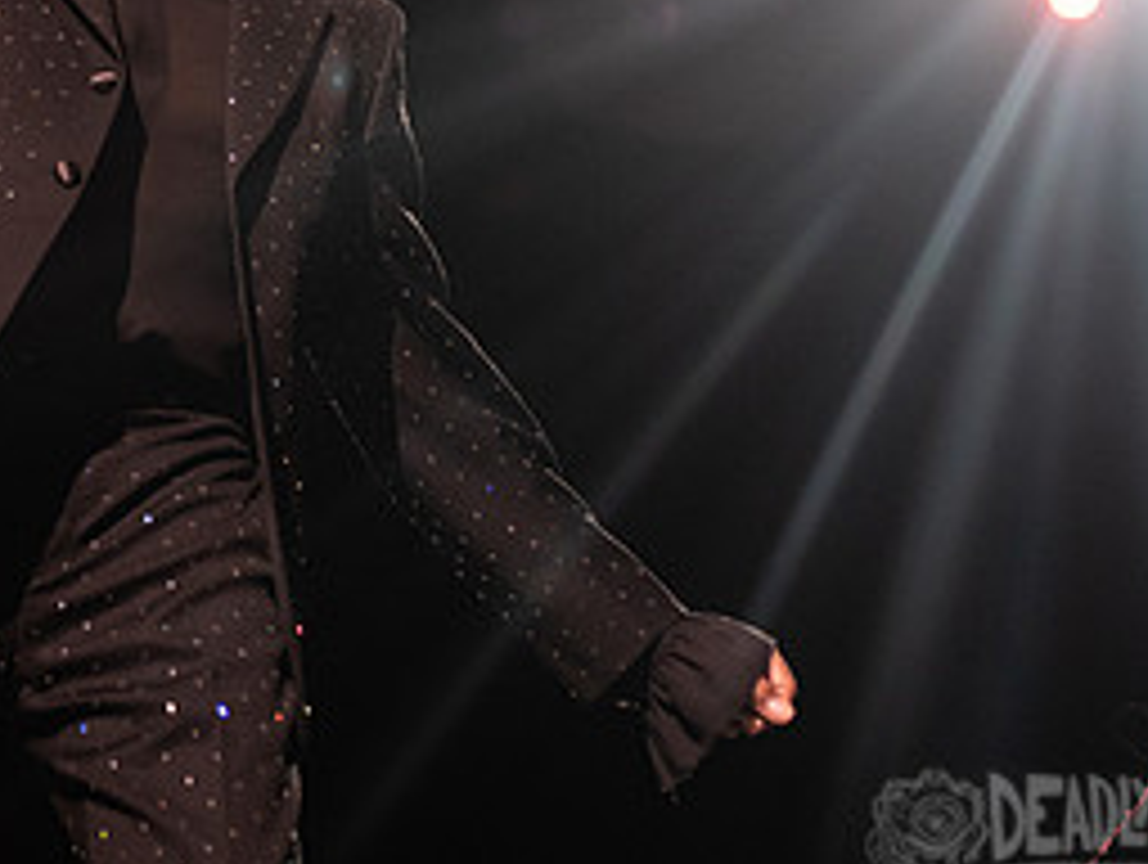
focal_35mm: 115
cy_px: 61
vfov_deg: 12.8
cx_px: -32
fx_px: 3819
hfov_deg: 16.7
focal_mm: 48
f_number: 3.2
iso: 2000
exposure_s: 1/400
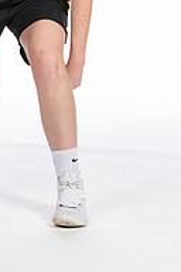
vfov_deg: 8.3
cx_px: 55
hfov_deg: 5.6
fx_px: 1855
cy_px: -45
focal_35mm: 246
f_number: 5
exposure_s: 1/100
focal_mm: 70
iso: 100
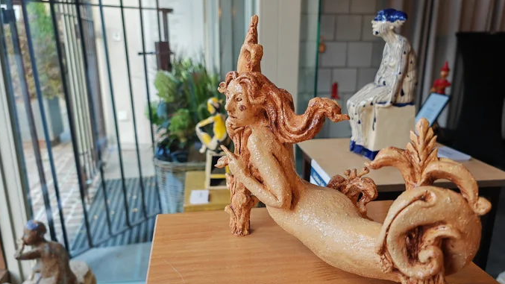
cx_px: 258
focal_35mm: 31
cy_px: 157
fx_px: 415
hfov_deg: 62.6
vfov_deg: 37.7
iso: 250
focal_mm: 7.62
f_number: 1.6
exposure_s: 1/220
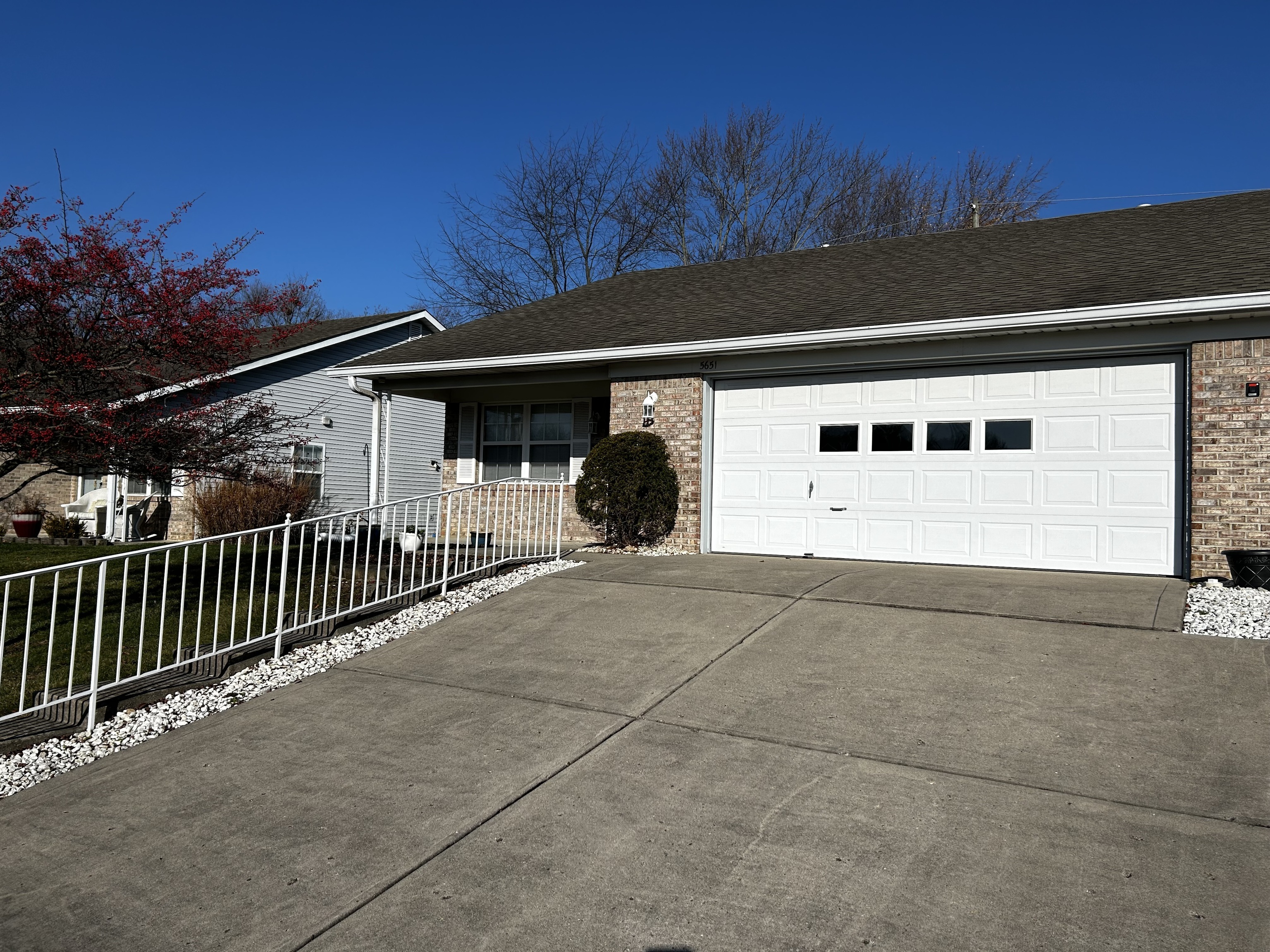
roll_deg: -1.6
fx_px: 954
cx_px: 635
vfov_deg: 53.1
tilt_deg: +2.2
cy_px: 476
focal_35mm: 26
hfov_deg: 67.3
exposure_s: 1/8696
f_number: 1.5
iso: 50
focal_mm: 5.7
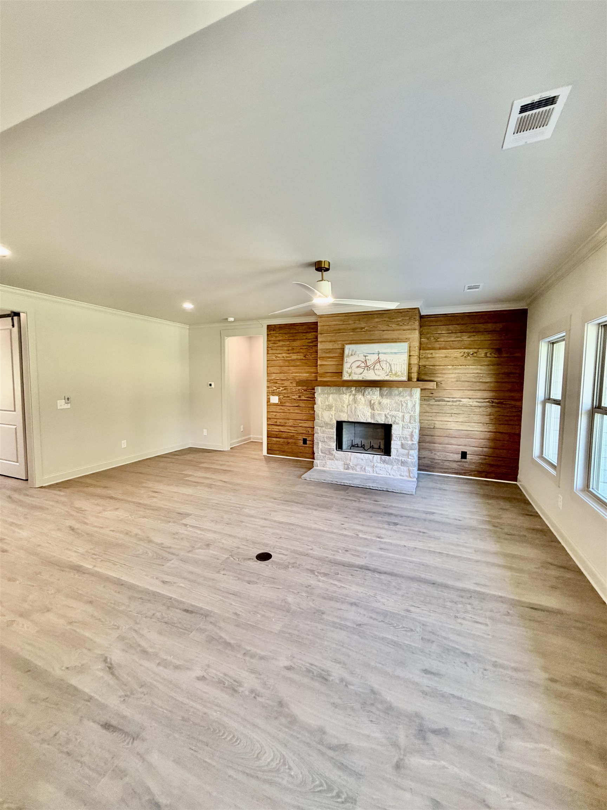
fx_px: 327
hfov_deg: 85.7
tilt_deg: -2.7
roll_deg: -1.0
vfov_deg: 102.1
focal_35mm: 14
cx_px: 304
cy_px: 405
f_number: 2.2
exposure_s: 1/60
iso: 200
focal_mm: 2.22
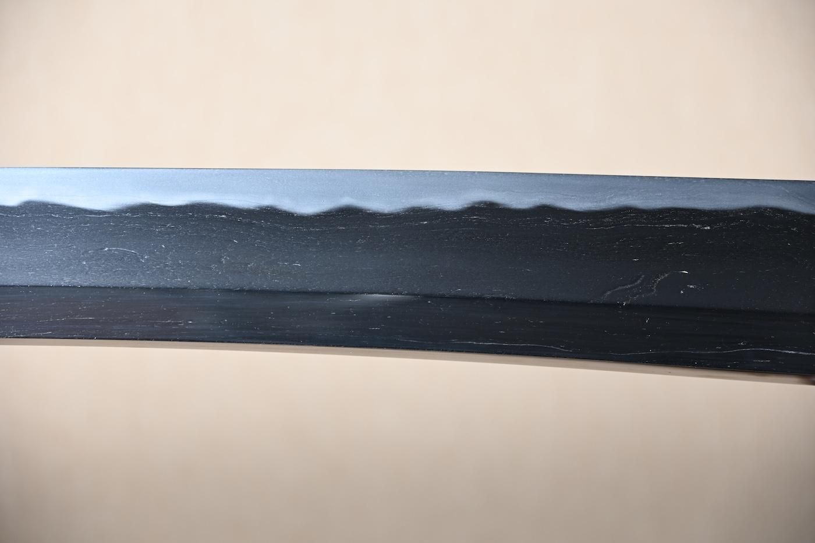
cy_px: 272
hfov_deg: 17.5
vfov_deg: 11.7
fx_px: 2648
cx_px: 408
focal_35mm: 117
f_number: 5.3
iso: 100
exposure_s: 1/1.6
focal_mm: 78
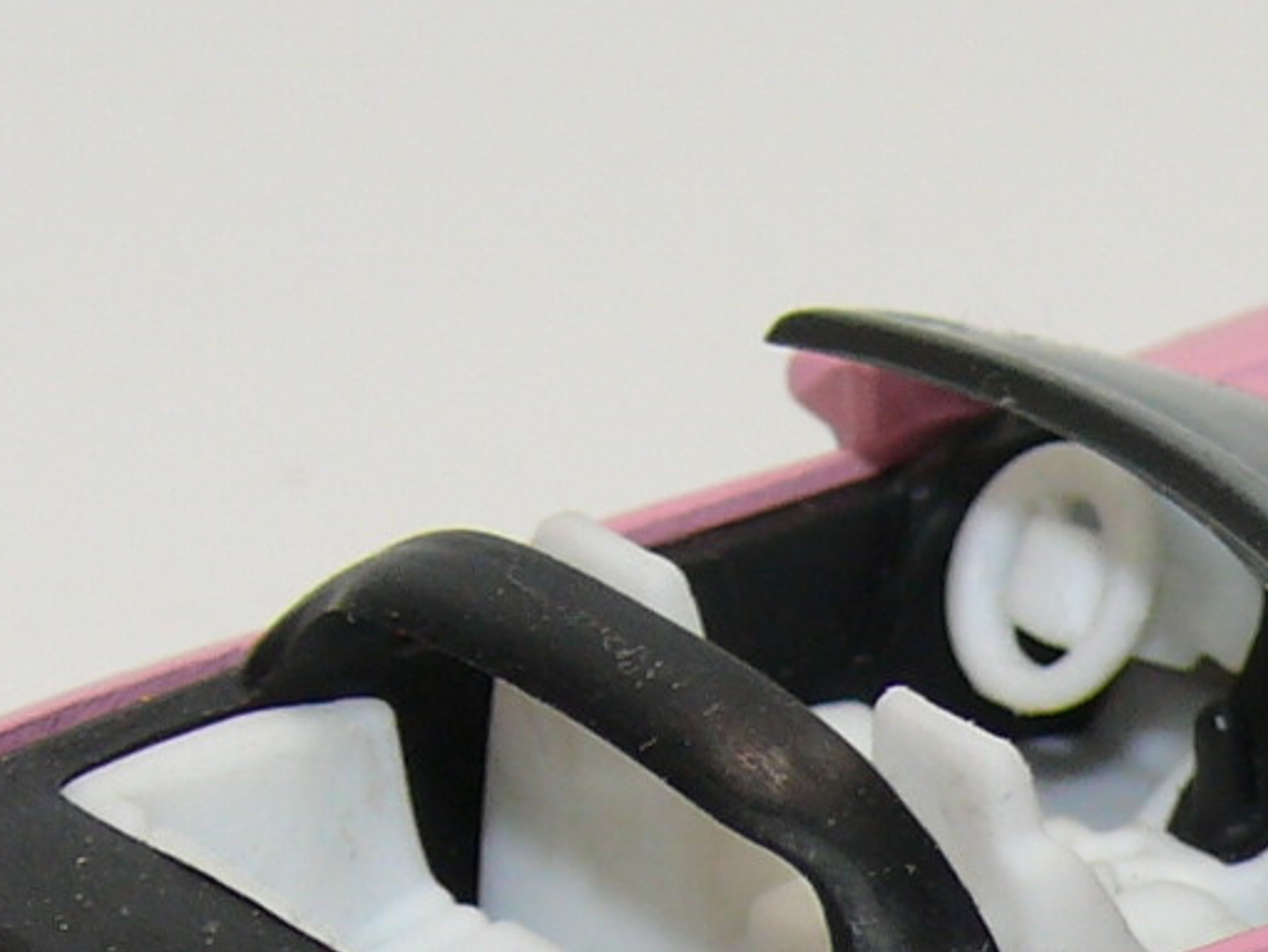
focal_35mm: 323
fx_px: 11837
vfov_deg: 4.6
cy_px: 865
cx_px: 1002
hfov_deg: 6.1
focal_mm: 13.5
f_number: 4
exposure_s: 1/30
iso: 100
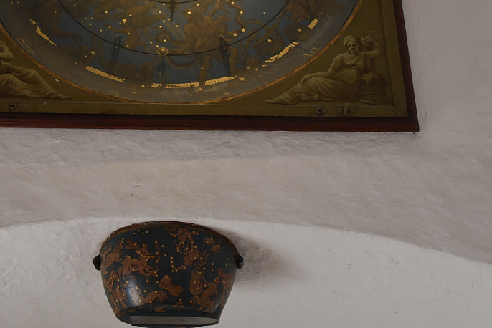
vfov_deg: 23.9
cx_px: 210
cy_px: 77
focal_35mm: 56
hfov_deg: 35.6
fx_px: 766
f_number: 4
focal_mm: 24
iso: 1000
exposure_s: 1/500
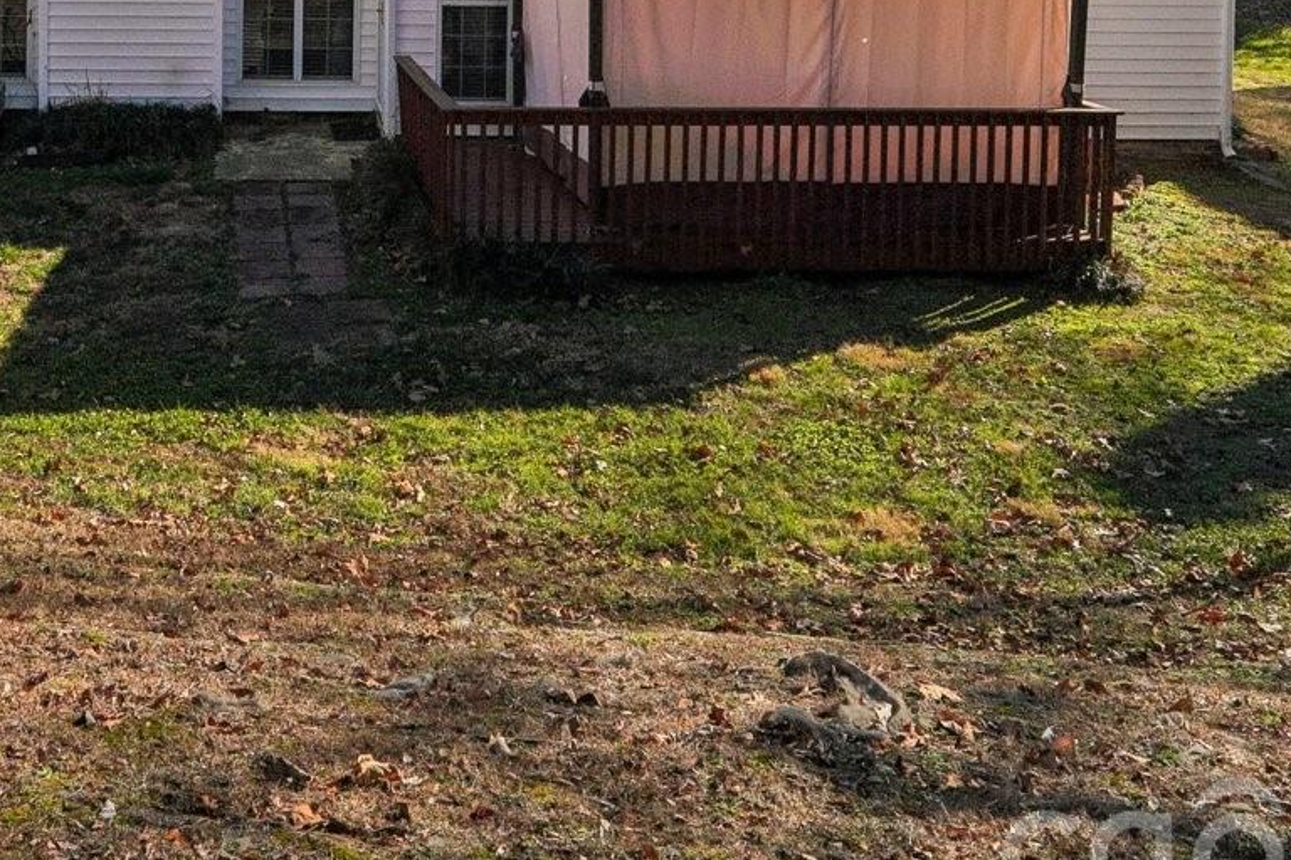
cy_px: -164
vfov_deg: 29.0
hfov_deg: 46.4
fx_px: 1434
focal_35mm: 40
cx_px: 292
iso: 100
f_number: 8
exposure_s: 1/500
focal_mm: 10
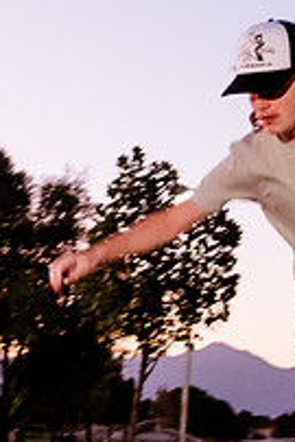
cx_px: 126
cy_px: 198
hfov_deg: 11.9
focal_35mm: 115
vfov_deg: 17.8
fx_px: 1411
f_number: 4
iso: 4000
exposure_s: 1/100
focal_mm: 24
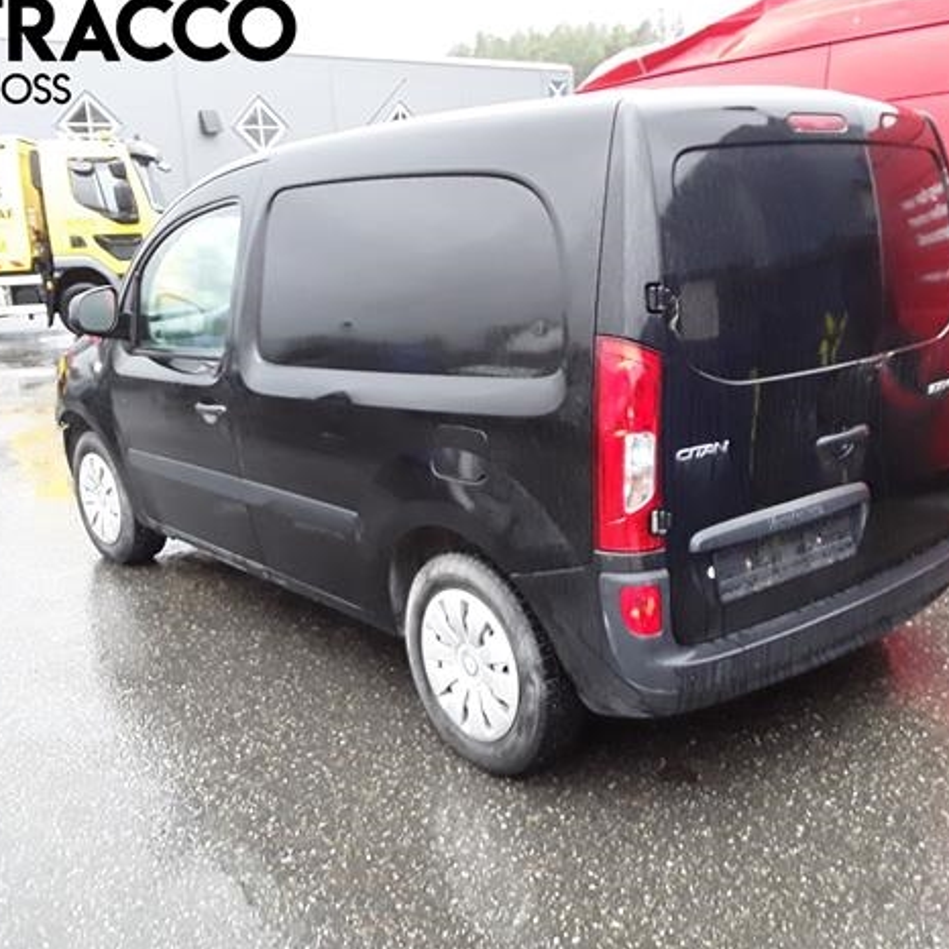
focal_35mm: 34
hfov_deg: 48.2
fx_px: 1055
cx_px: 556
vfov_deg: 48.4
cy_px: 481
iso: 160
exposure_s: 1/50
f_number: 1.9
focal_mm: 2.91
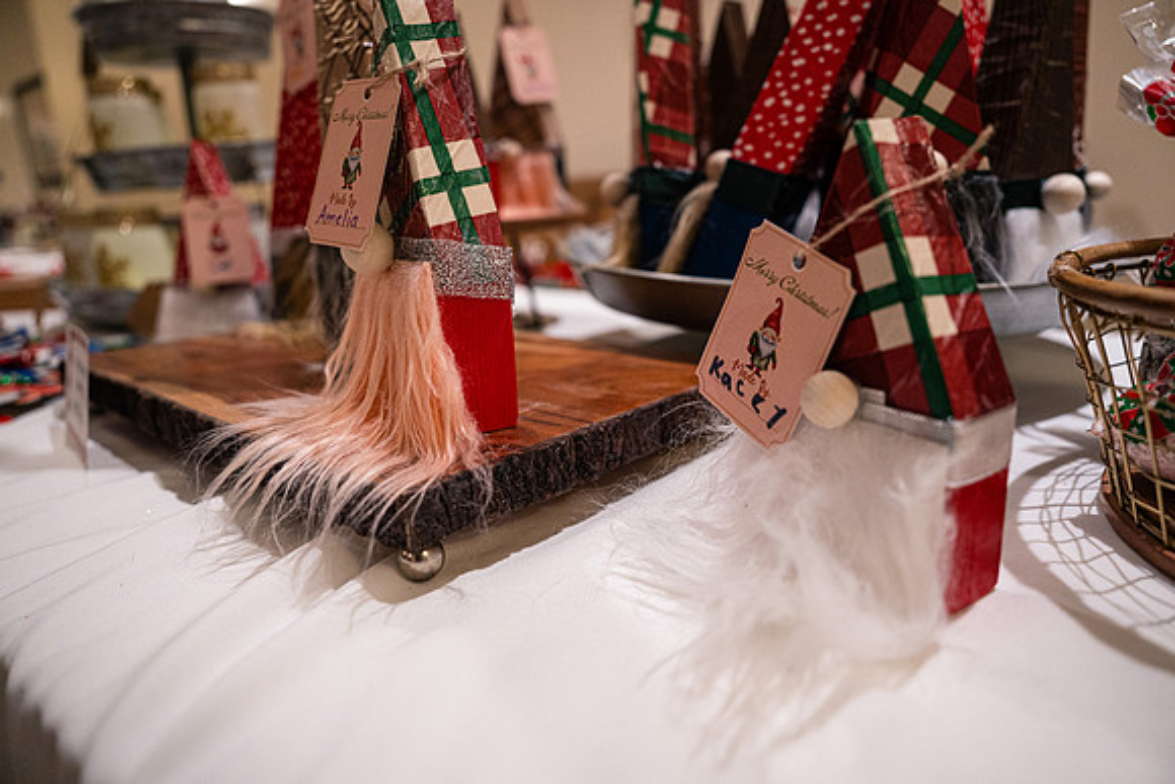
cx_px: 588
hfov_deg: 73.7
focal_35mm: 24
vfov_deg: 53.2
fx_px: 783
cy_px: 392
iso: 800
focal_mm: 24
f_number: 2.8
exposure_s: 1/200
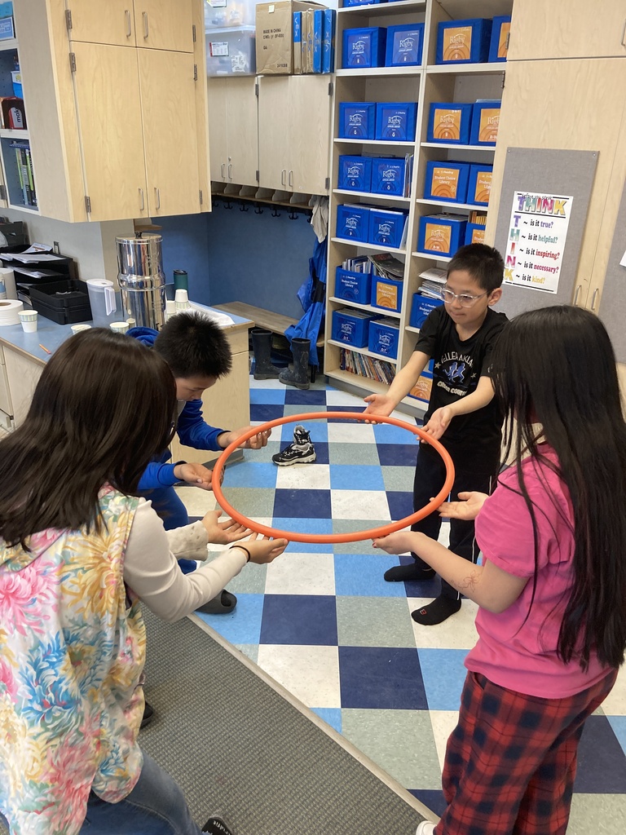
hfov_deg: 49.7
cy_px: 418
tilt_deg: -23.4
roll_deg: -2.1
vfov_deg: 63.4
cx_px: 313
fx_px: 675
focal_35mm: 28
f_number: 1.8
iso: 100
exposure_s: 1/60
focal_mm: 3.99
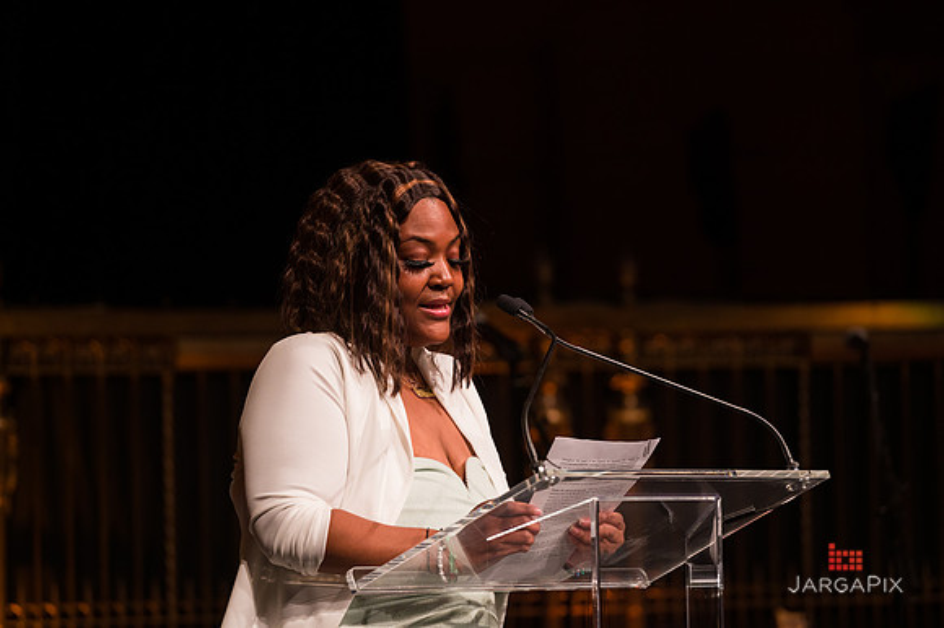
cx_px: 472
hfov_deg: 10.6
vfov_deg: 7.0
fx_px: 5110
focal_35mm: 195
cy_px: 314
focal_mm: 195
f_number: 4
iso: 2000
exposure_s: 1/250
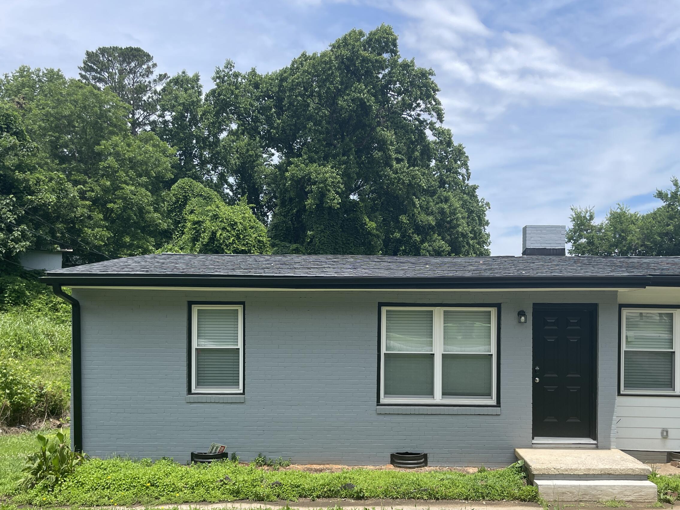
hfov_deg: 55.3
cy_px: 312
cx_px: 368
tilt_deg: -1.0
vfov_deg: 42.7
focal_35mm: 33
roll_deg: -0.6
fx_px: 648
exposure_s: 1/2660
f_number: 1.6
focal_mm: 5.1
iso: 32
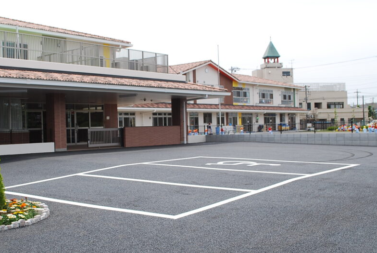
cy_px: 114
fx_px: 493
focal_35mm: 47
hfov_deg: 41.8
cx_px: 165
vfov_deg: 28.7
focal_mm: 24
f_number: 7.1
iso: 100
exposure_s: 1/200
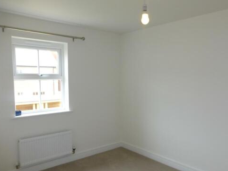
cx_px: 132
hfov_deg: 61.3
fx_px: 191
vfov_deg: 48.2
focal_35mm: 29
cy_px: 96
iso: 160
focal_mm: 4.3
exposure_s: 1/60
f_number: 3.3
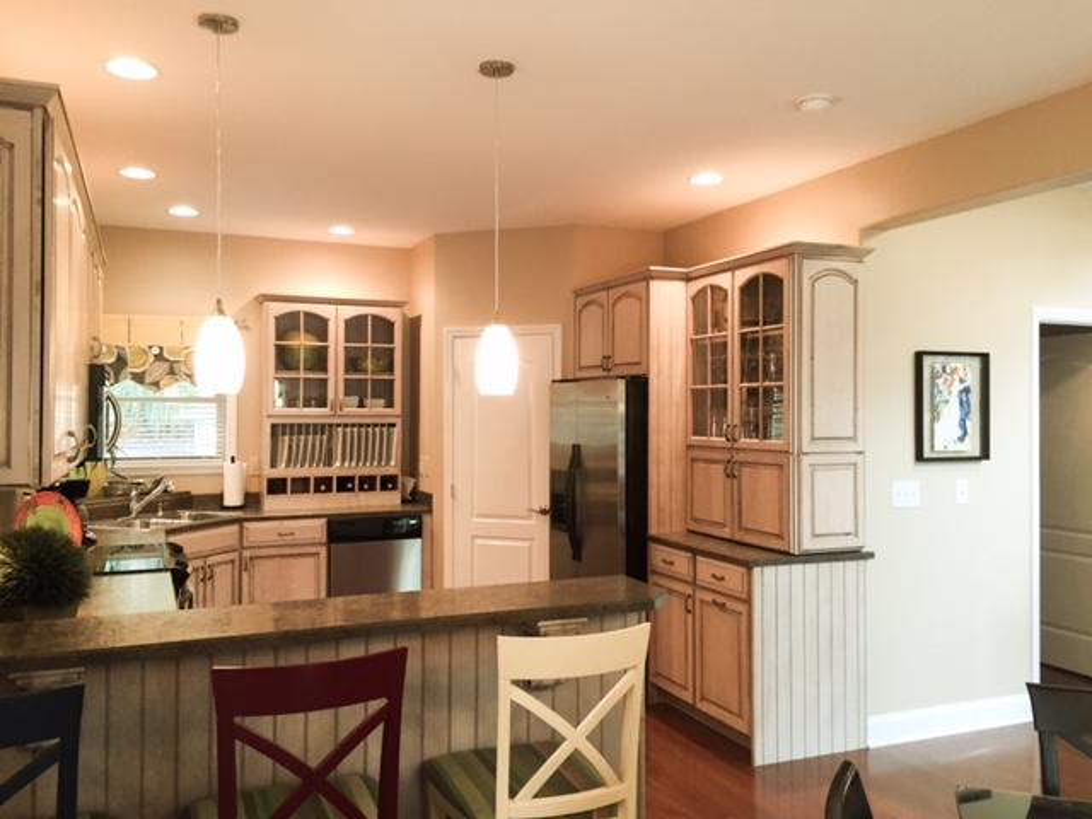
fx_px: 915
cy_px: 410
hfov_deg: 61.7
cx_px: 546
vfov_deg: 48.2
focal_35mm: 29
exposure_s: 1/30
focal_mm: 4.15
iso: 125
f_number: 2.2
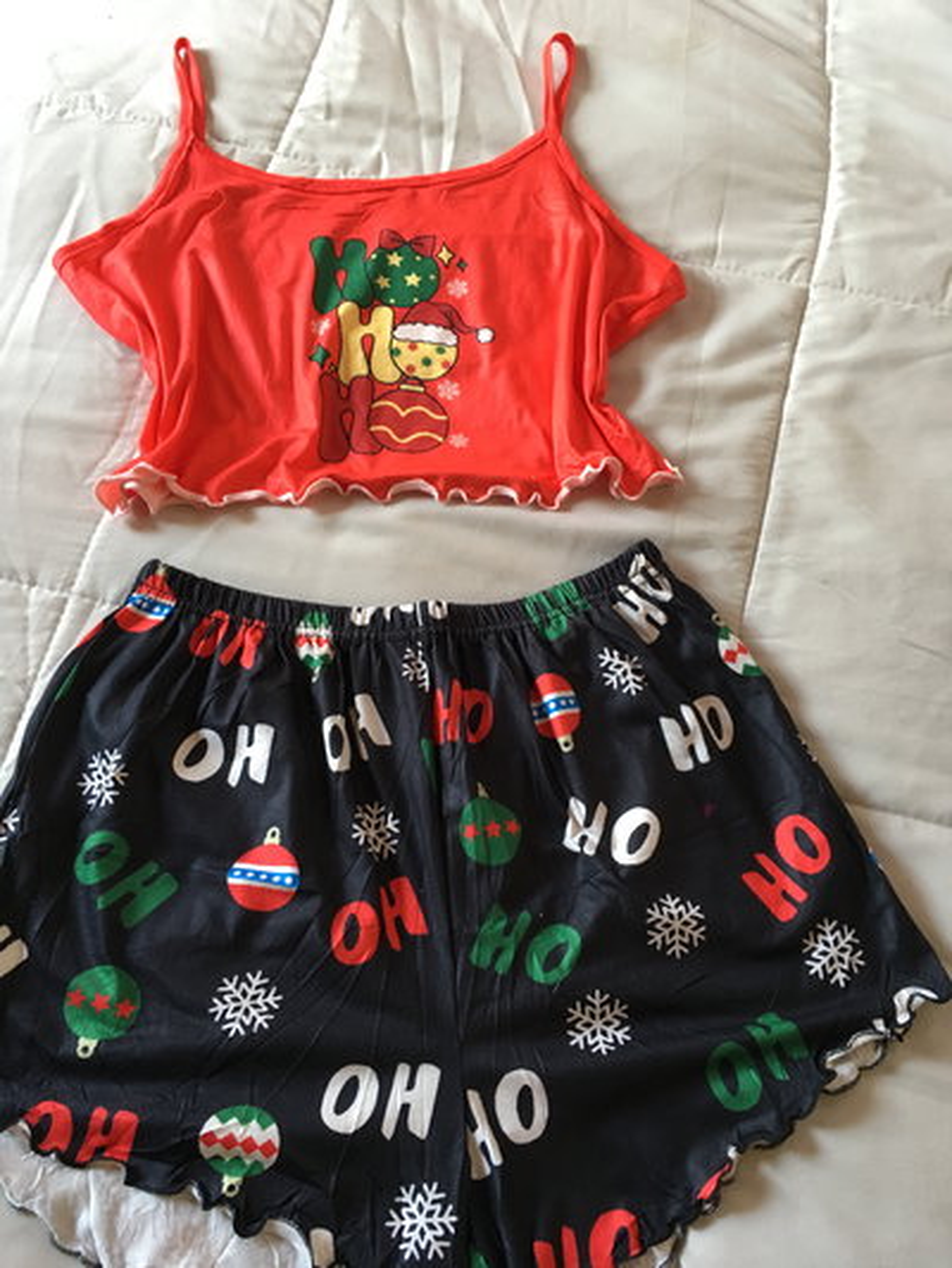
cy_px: 634
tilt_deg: -65.2
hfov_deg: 48.2
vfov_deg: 61.6
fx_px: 1063
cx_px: 476
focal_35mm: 29
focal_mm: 4.15
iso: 125
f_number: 2.2
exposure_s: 1/33
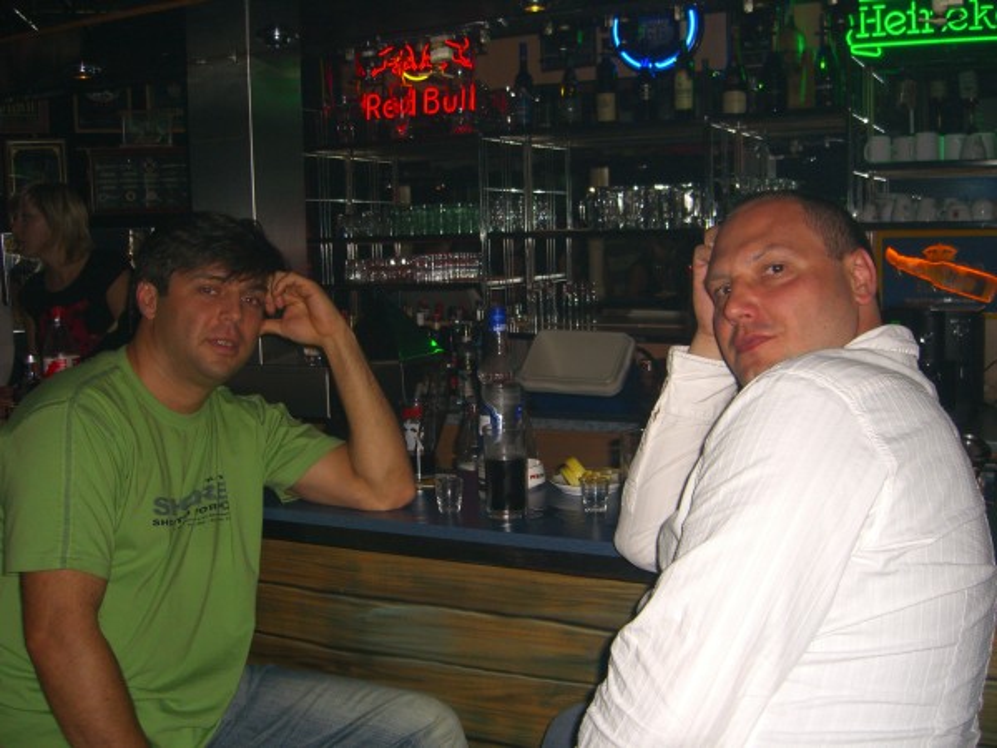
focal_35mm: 38
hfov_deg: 49.0
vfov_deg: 37.7
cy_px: 374
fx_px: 1094
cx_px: 498
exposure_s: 1/60
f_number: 2.8
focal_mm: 7.9
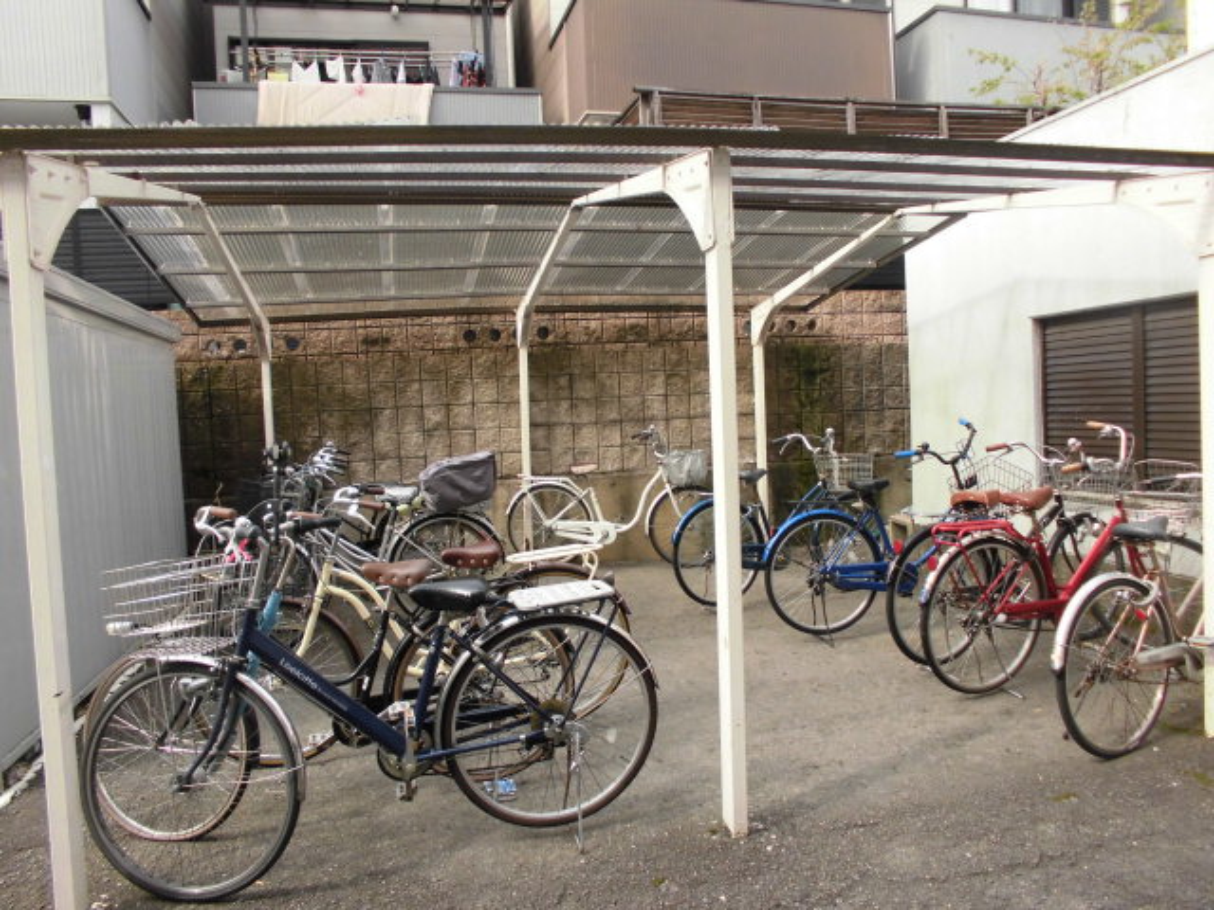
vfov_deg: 53.1
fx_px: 912
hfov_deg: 67.3
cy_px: 455
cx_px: 607
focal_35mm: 26
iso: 100
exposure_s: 1/125
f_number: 3.5
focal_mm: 4.6
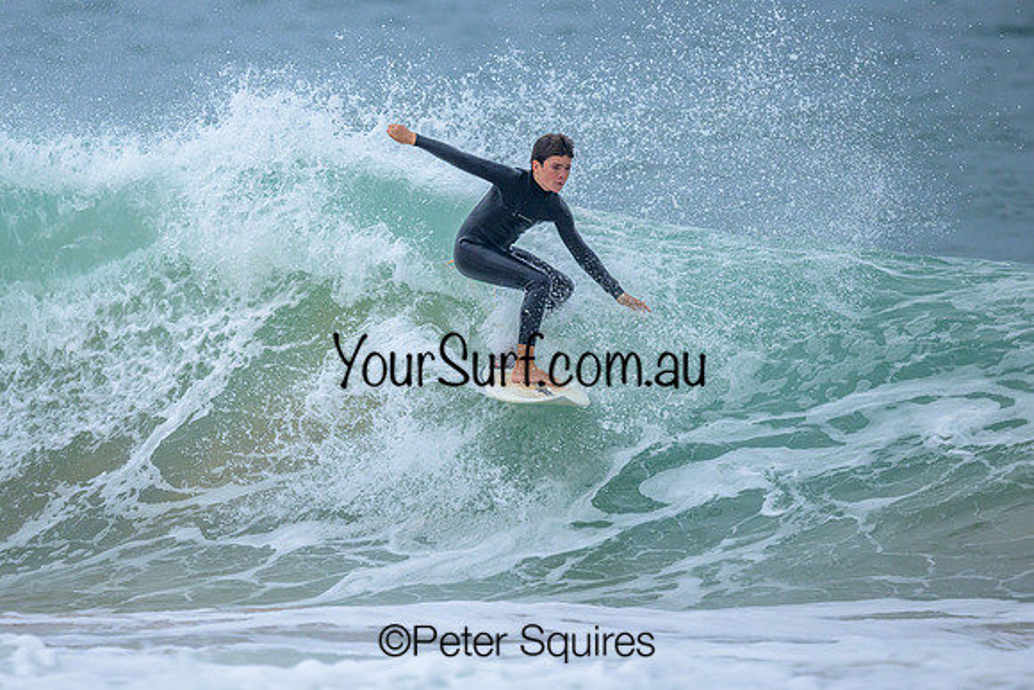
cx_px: 324
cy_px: 278
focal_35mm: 1098
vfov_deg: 1.3
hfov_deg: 1.9
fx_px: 31542
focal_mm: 800
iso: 640
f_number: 6.3
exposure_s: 1/2000
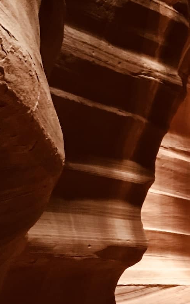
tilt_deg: +14.7
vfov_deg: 30.2
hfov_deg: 18.1
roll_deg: +2.3
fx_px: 564
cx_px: 234
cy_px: 161
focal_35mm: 68
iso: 100
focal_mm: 3.99
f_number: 1.8
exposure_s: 1/15
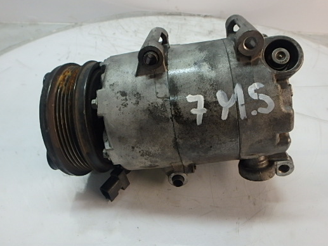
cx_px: 175
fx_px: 246
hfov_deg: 67.2
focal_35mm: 26
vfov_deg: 52.8
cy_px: 100
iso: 200
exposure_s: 1/50
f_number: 3.5
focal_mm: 3.7
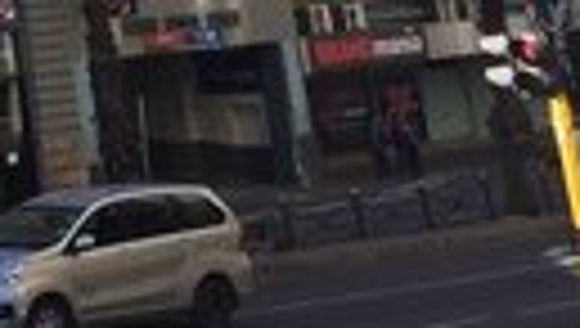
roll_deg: +5.3
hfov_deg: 15.9
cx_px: -328
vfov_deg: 9.2
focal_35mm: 122
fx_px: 1879
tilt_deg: +12.2
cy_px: -380
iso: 32
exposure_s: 1/694
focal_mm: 4.15
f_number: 2.2
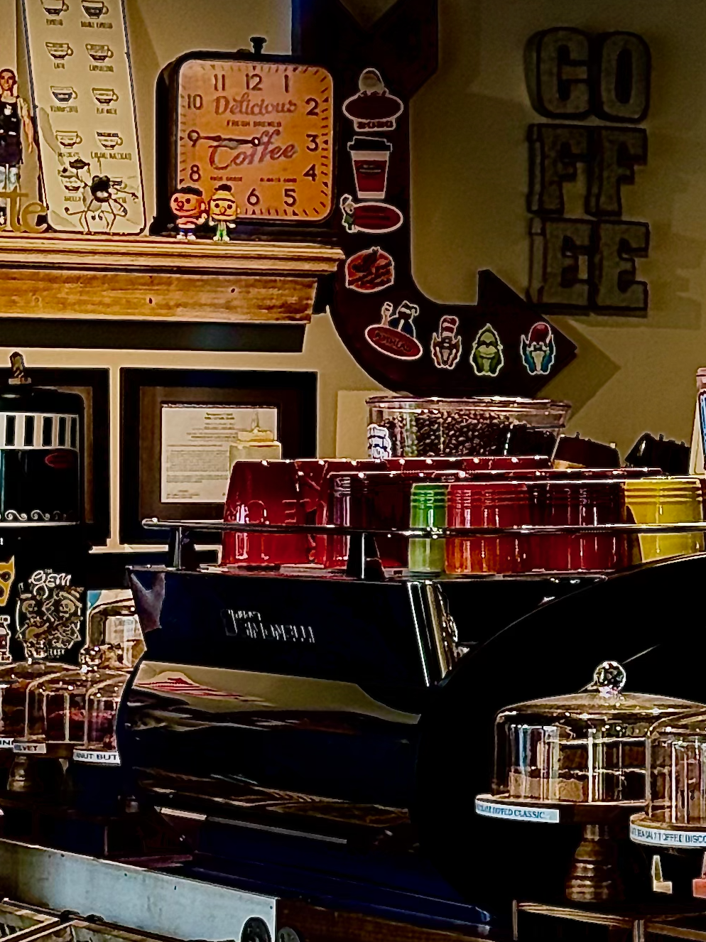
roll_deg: +0.3
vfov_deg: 13.5
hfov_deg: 10.1
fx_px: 3972
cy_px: 528
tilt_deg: +0.0
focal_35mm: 146
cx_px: 765
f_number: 1.78
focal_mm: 6.76
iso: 160
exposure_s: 1/60
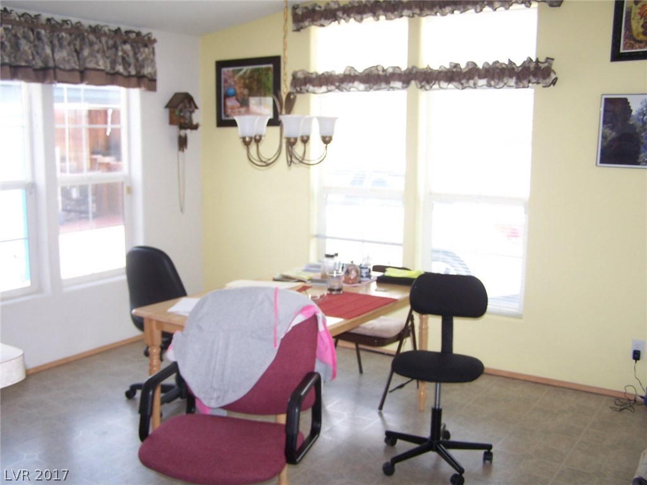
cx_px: 324
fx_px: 710
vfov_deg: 37.7
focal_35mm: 38
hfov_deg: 49.0
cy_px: 242
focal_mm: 6.3
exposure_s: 1/60
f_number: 2.8
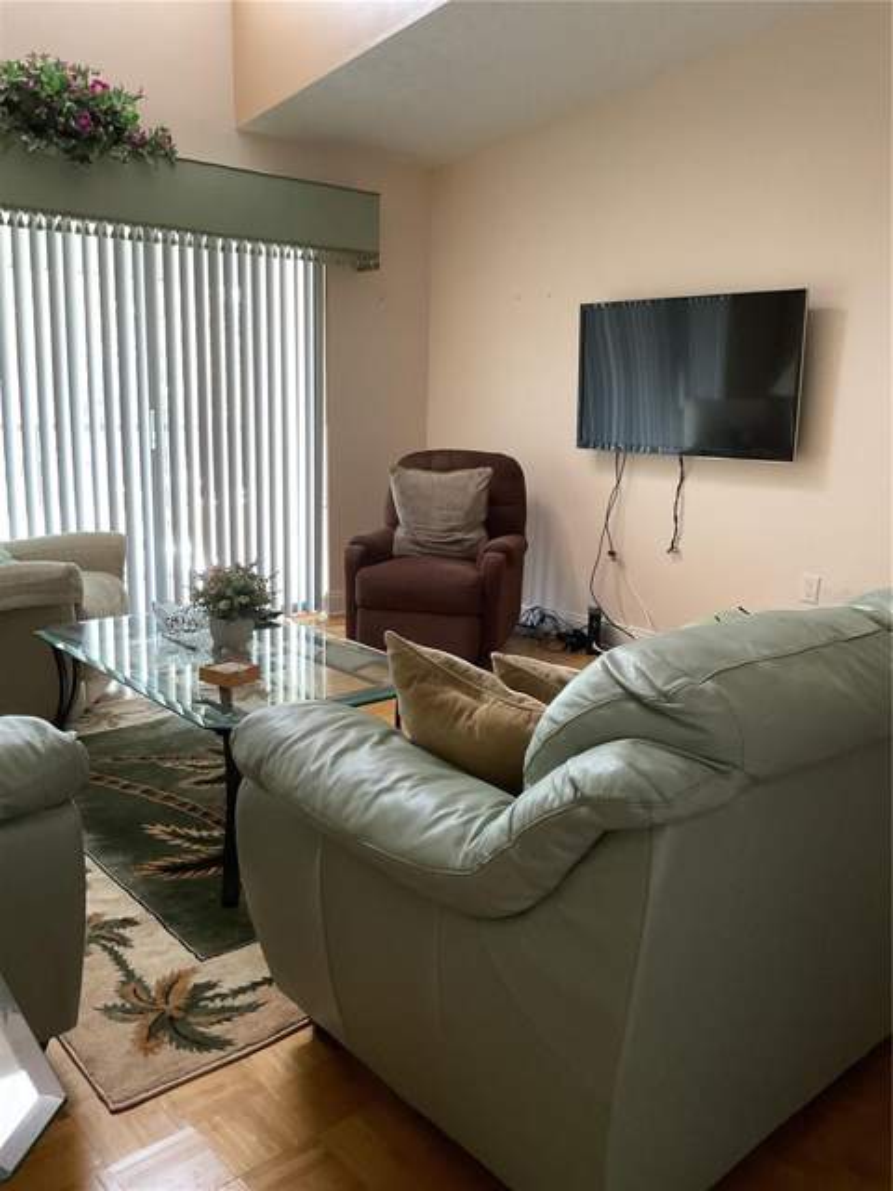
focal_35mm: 29
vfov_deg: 61.7
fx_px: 997
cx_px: 446
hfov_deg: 48.2
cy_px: 596
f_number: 1.8
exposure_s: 1/40
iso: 250
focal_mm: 3
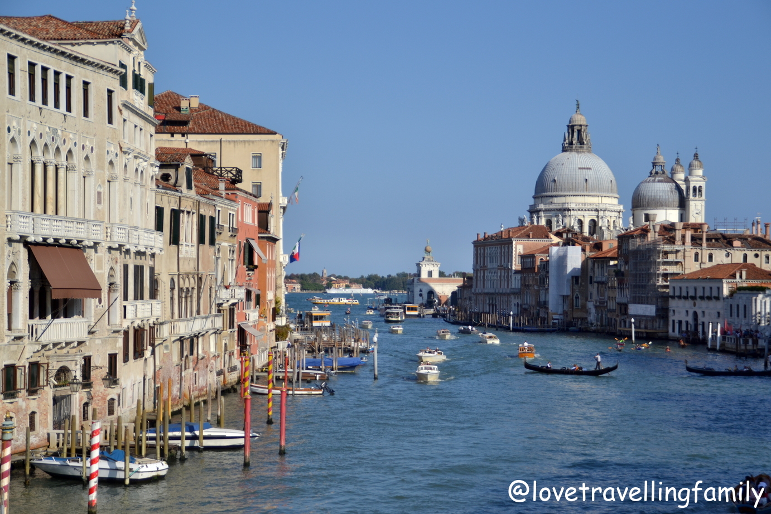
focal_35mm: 72
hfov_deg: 28.1
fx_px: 1542
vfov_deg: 18.9
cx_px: 386
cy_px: 257
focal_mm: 48
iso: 100
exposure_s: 1/1250
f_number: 4.8
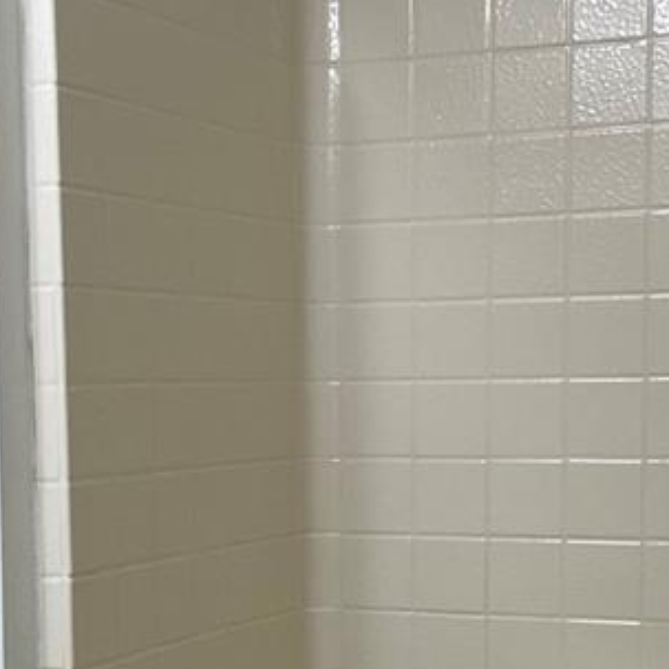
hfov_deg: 19.0
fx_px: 1990
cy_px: 578
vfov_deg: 18.8
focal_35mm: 91
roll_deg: +1.0
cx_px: 221
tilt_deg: -6.6
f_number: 1.6
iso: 100
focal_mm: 5.1
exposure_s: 1/120
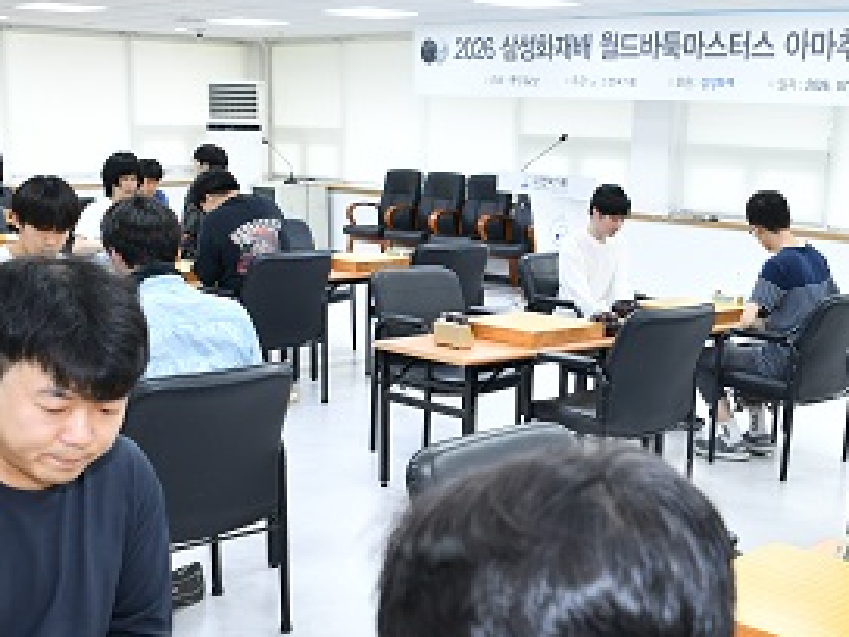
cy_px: 536
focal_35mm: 50
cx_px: 565
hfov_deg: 37.8
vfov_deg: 28.3
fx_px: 1226
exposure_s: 1/100
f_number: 4.5
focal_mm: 24
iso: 800
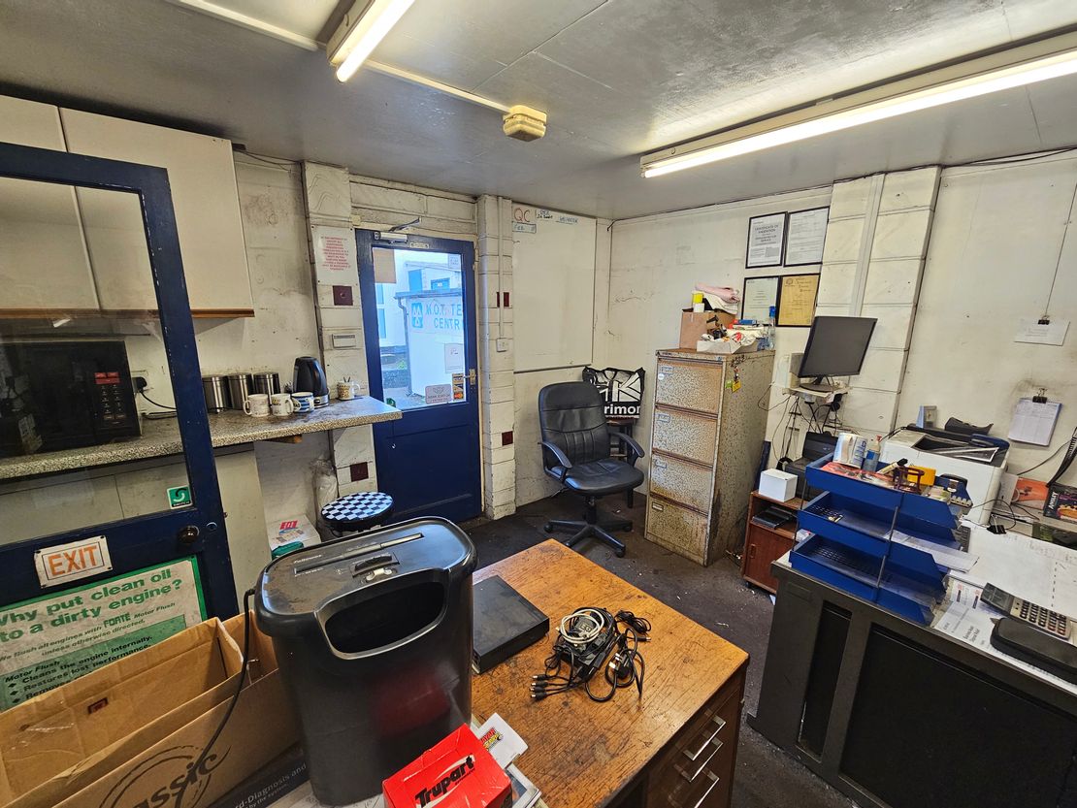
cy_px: 404
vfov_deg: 89.9
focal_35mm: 13
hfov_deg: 106.2
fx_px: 405
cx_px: 538
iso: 160
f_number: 2.2
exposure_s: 1/50
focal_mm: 2.2
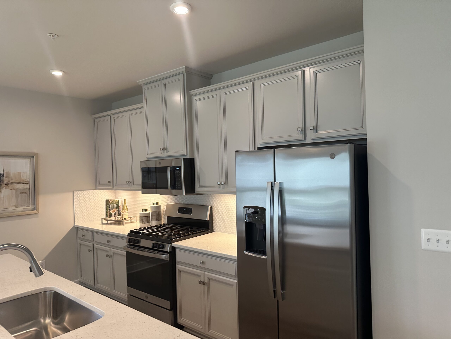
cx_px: 226
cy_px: 170
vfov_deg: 56.8
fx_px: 313
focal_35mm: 24
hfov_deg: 71.6
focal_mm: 6.86
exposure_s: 1/120
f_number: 1.78
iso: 125
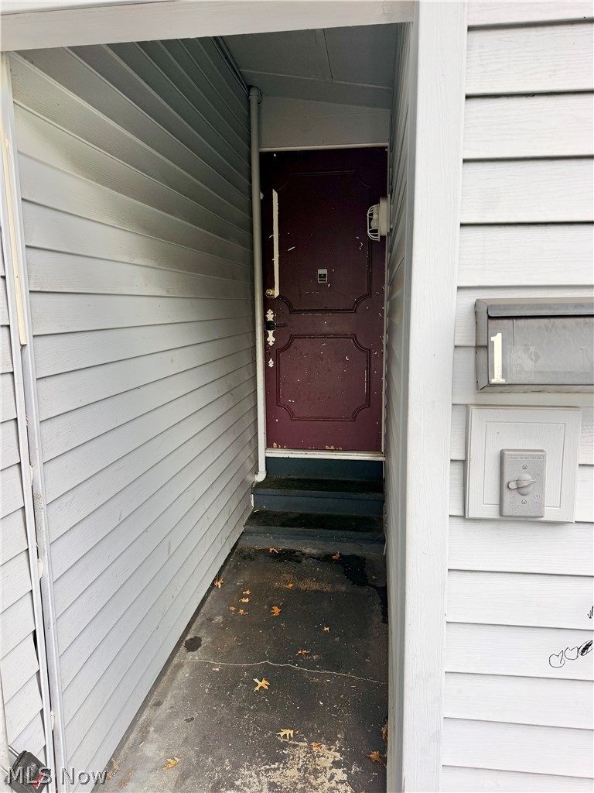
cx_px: 297
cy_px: 396
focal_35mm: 24
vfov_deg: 71.6
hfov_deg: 56.8
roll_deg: +0.1
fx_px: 549
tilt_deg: -8.9
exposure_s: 1/144
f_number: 1.78
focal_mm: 6.76
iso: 64
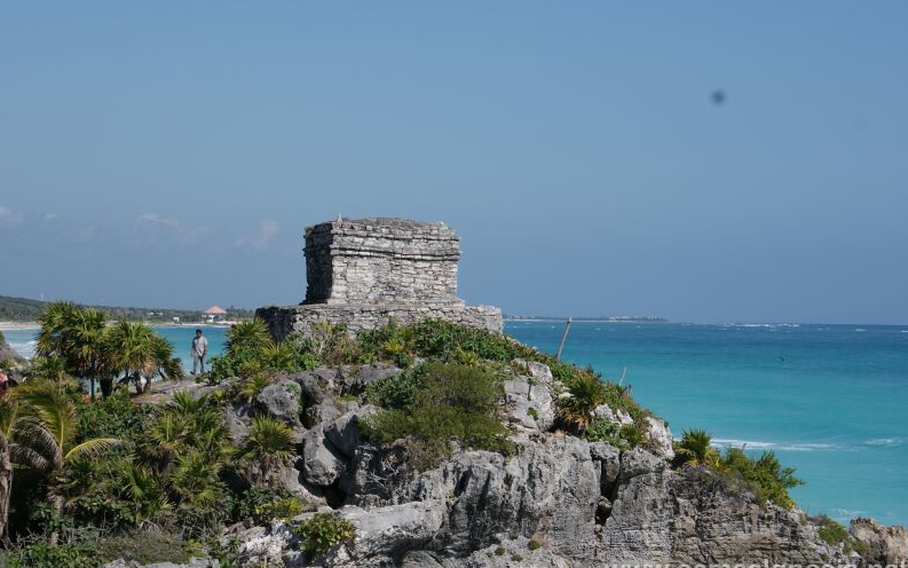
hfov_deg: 19.3
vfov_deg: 12.1
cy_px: 281
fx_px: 2673
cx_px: 452
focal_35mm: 108
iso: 100
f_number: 10
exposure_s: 1/320
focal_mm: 70
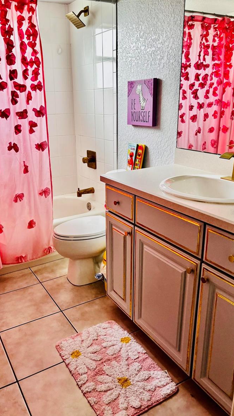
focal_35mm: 29
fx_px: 320
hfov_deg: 40.0
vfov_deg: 66.1
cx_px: 96
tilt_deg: -20.1
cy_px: 212
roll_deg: +0.5
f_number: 1.6
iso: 125
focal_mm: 5.96
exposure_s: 1/121
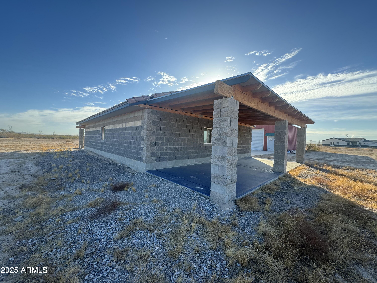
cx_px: 188
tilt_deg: -1.1
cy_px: 142
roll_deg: -0.8
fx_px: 152
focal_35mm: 14
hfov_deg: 102.1
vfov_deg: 85.7
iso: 40
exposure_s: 1/470
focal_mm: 2.22
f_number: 2.2
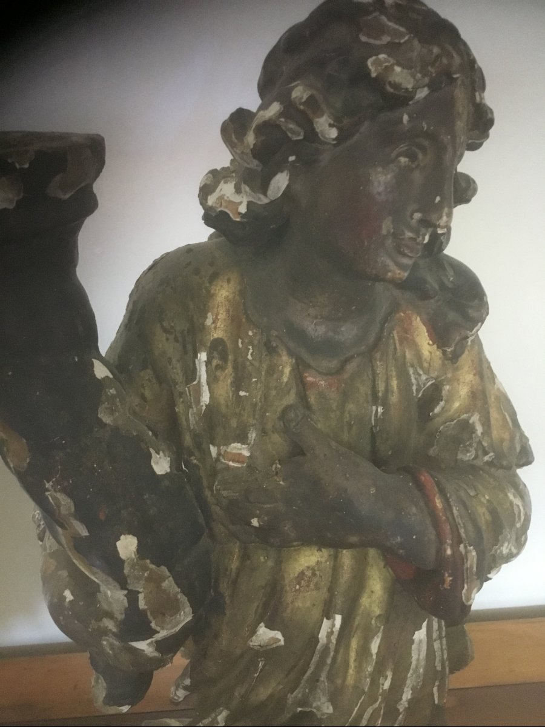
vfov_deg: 58.4
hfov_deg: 45.4
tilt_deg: -25.2
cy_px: 364
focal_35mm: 31
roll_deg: +1.0
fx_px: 651
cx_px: 272
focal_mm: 3.3
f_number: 2.4
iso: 250
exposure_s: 1/17
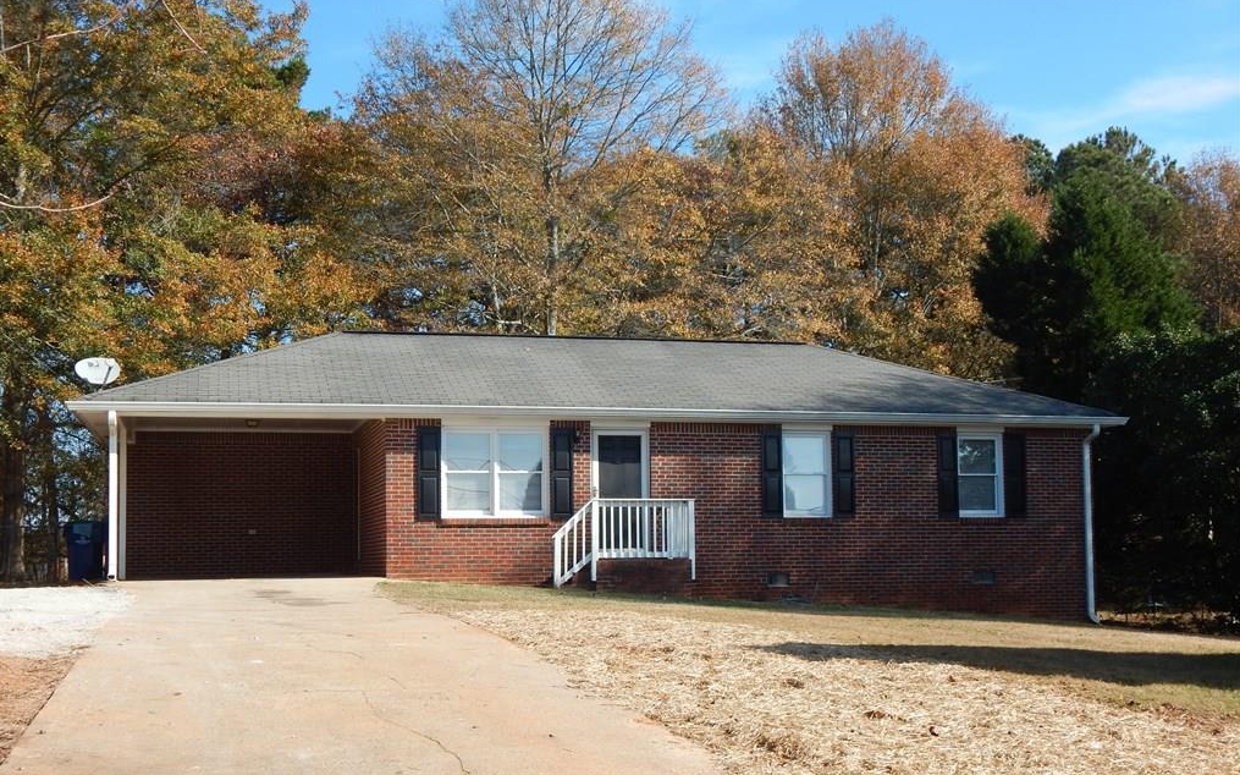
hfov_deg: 43.5
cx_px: 616
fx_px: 1554
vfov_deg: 27.9
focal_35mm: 46
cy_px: 455
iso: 125
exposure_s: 1/800
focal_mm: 7.7
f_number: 3.6
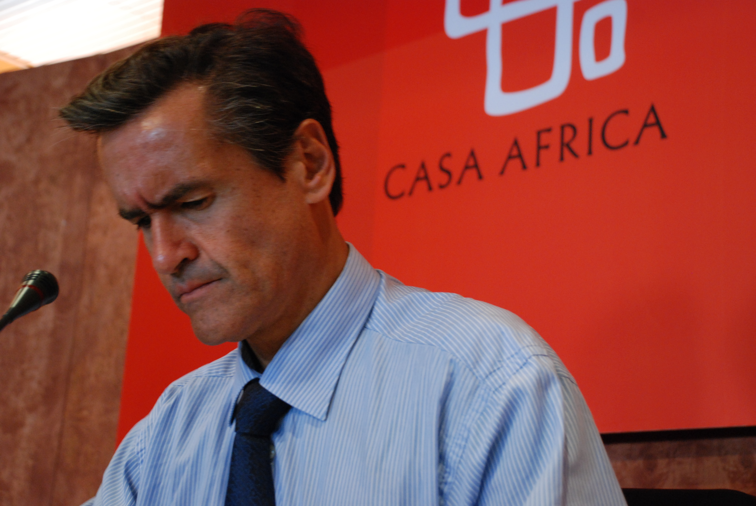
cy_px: 253
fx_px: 1514
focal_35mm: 72
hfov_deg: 28.0
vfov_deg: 19.0
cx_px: 378
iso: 800
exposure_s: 1/20
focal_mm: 48
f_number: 4.8
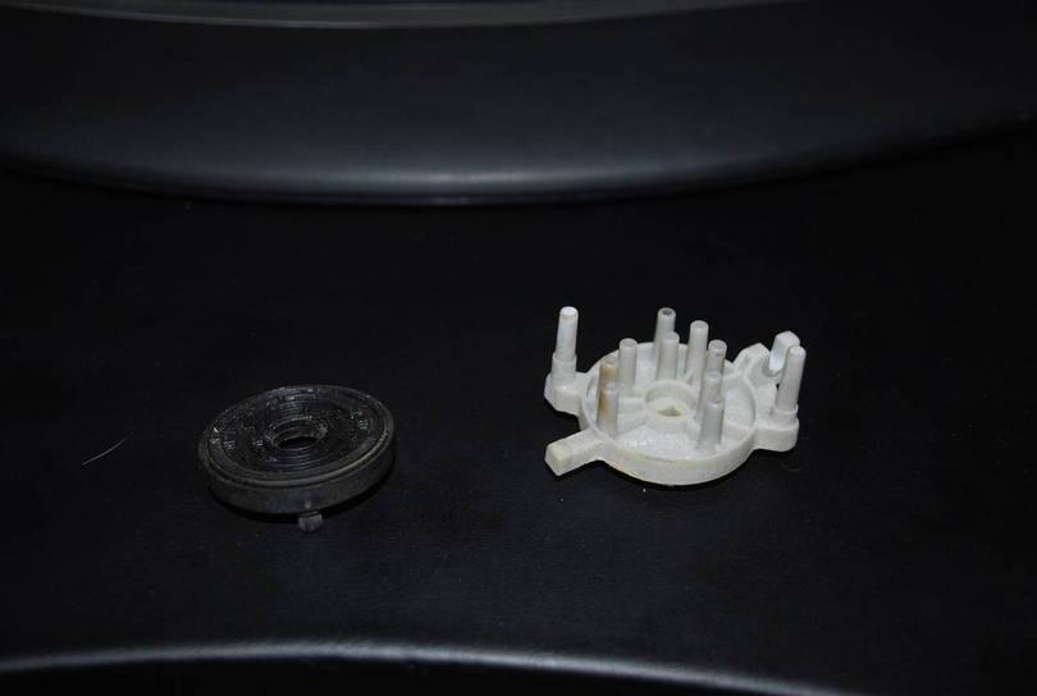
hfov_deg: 49.5
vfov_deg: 34.4
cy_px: 348
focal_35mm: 39
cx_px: 518
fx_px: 1126
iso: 200
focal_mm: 26
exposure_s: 1/60
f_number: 4.5
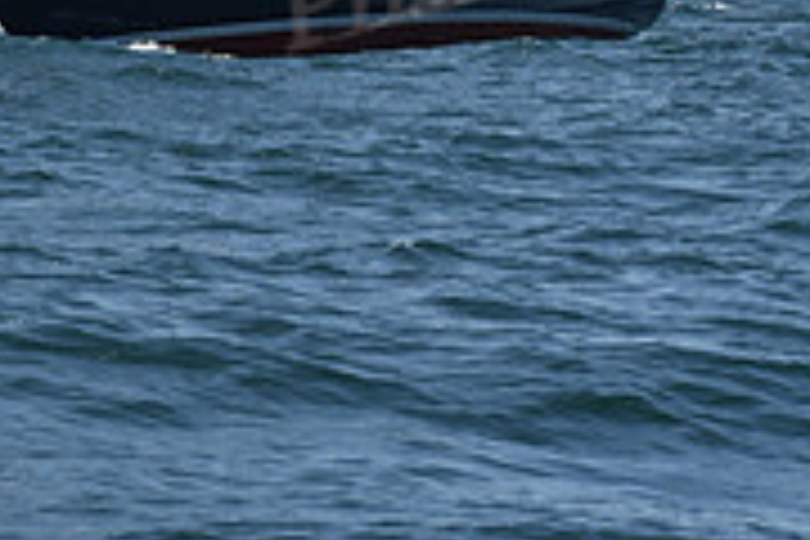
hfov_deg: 5.5
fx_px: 8414
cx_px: 47
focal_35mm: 374
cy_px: -693
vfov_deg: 3.6
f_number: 9
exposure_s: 1/1250
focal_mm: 116
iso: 250
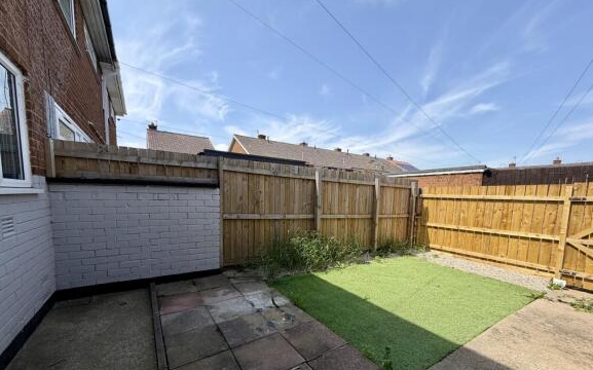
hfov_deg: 101.5
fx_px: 242
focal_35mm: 15
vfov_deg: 74.0
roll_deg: -0.6
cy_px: 220
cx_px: 298
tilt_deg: -6.0
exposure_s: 1/770
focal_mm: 2.22
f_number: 2.2
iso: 32
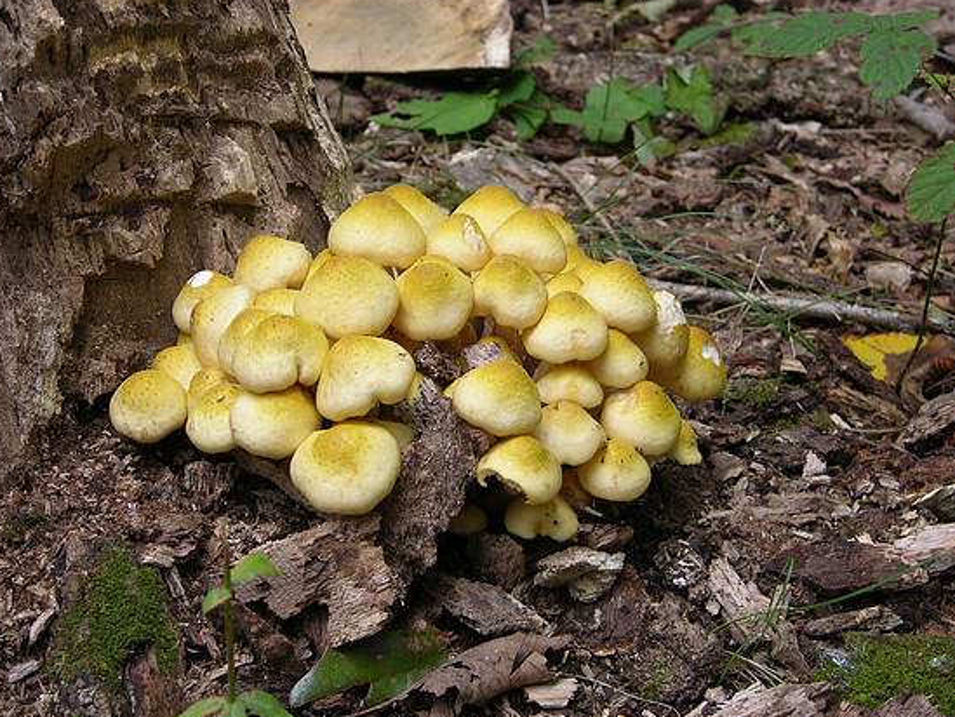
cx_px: 456
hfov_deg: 21.1
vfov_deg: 15.9
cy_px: 370
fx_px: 2566
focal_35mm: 93
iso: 100
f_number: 3.5
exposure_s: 1/68.7
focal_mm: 22.3
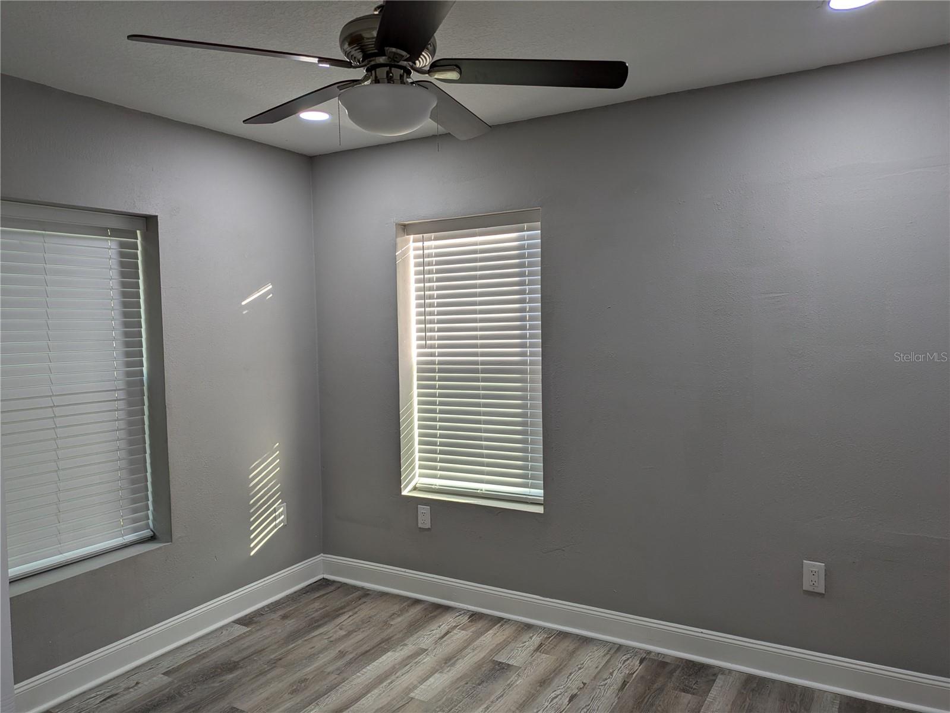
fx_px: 686
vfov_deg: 54.9
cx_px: 475
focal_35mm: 25
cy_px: 356
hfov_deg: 69.4
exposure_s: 1/131
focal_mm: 5.43
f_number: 1.89
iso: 43
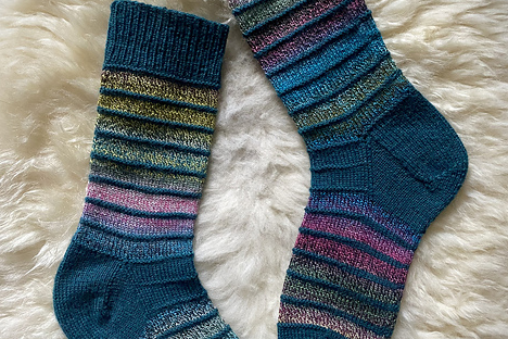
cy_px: 190
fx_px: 522
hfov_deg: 51.9
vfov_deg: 35.9
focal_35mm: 37
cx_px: 249
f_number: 1.8
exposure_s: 1/60
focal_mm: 4.25
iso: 400
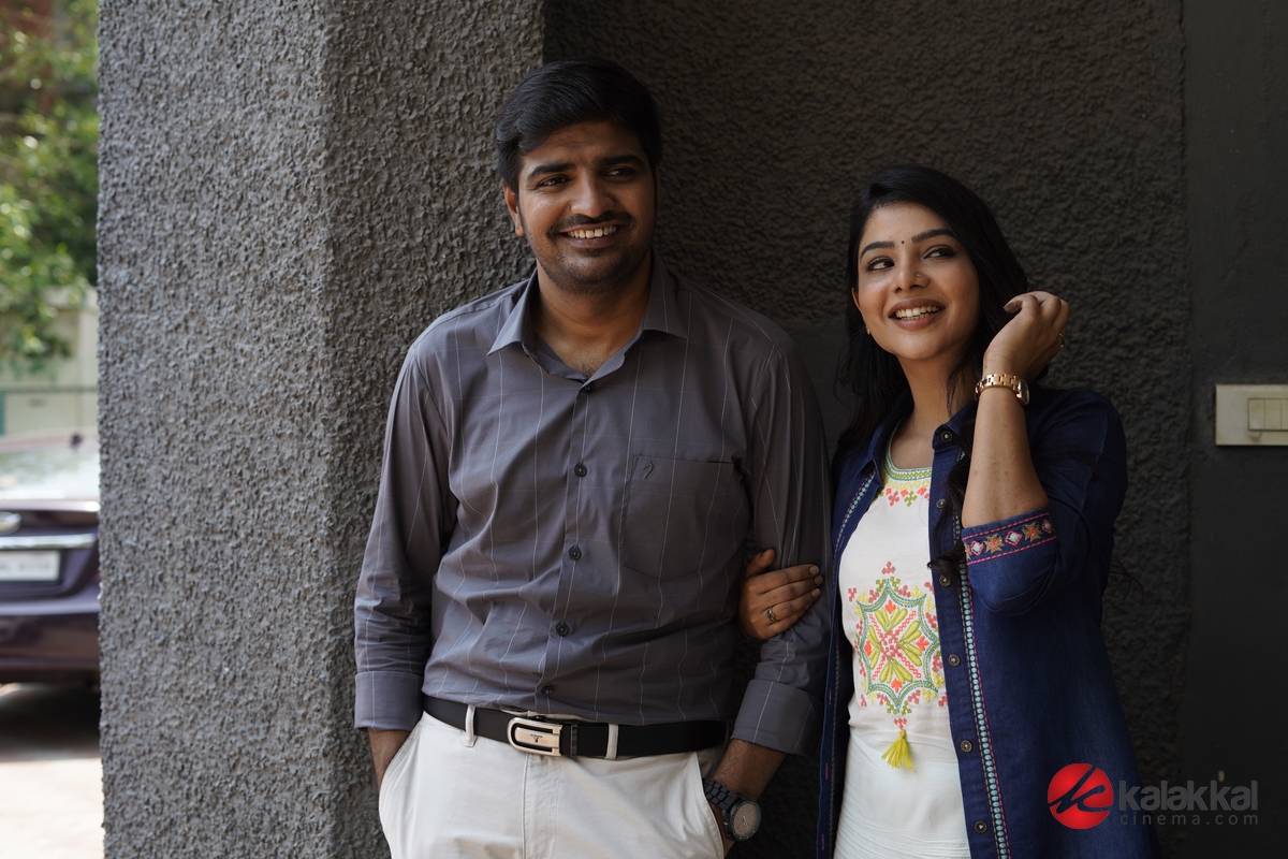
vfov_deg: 27.0
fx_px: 1789
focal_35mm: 50
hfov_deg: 39.6
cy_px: 430
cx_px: 644
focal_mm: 50
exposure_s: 1/320
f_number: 4
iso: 160
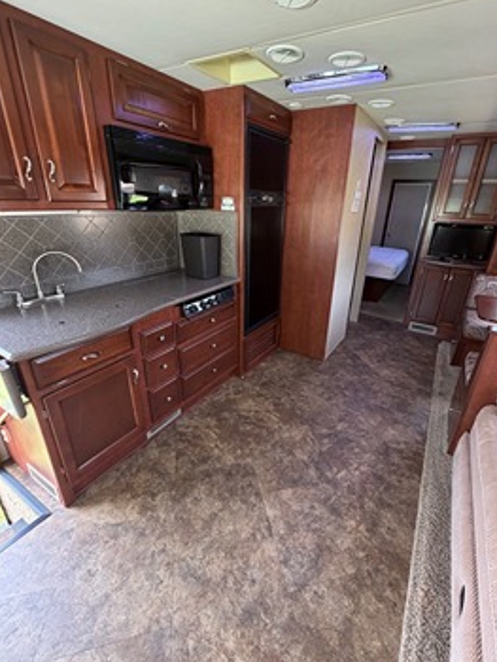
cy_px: 327
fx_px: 306
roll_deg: -3.0
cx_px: 263
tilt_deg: -19.9
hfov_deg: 78.1
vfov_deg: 94.5
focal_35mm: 16
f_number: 2.2
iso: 320
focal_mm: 2.22
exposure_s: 1/105
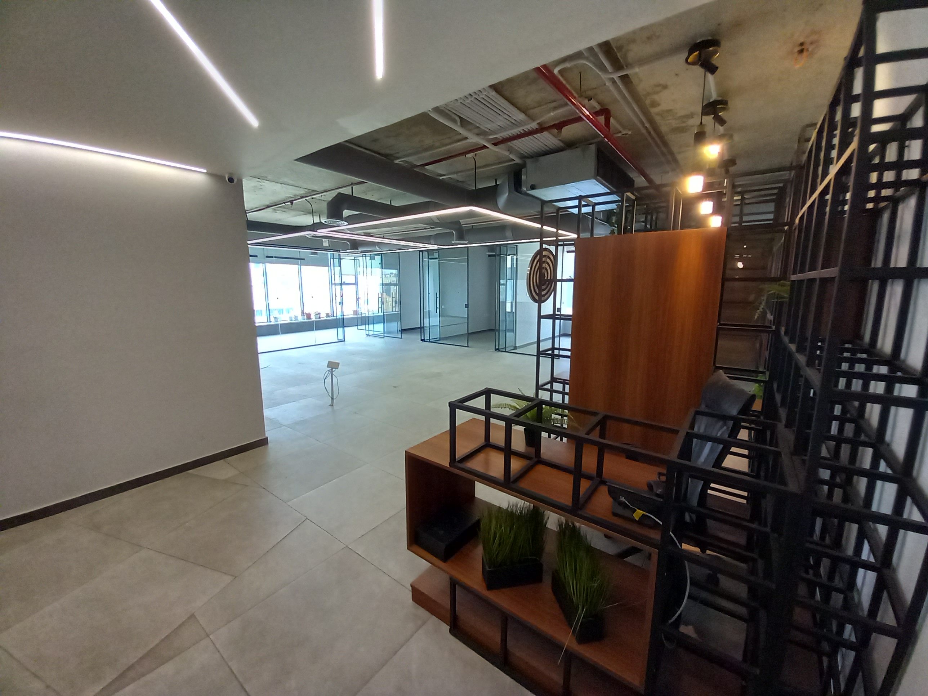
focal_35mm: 13
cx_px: 464
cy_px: 348
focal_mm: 1.13
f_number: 2.2
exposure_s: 1/33
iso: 125
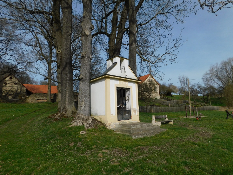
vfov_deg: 58.9
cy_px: 88
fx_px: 155
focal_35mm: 23
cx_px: 116
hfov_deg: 73.9
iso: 125
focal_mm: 4
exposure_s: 1/800
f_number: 6
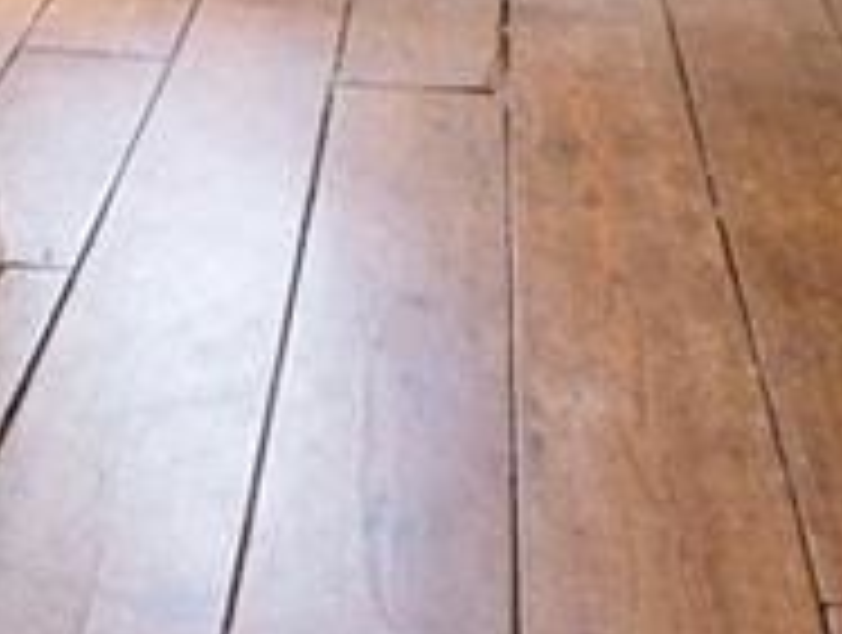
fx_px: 2047
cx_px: -81
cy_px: -701
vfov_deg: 14.2
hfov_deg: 22.0
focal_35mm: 84
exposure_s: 1/25
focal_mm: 16
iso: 64
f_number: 4
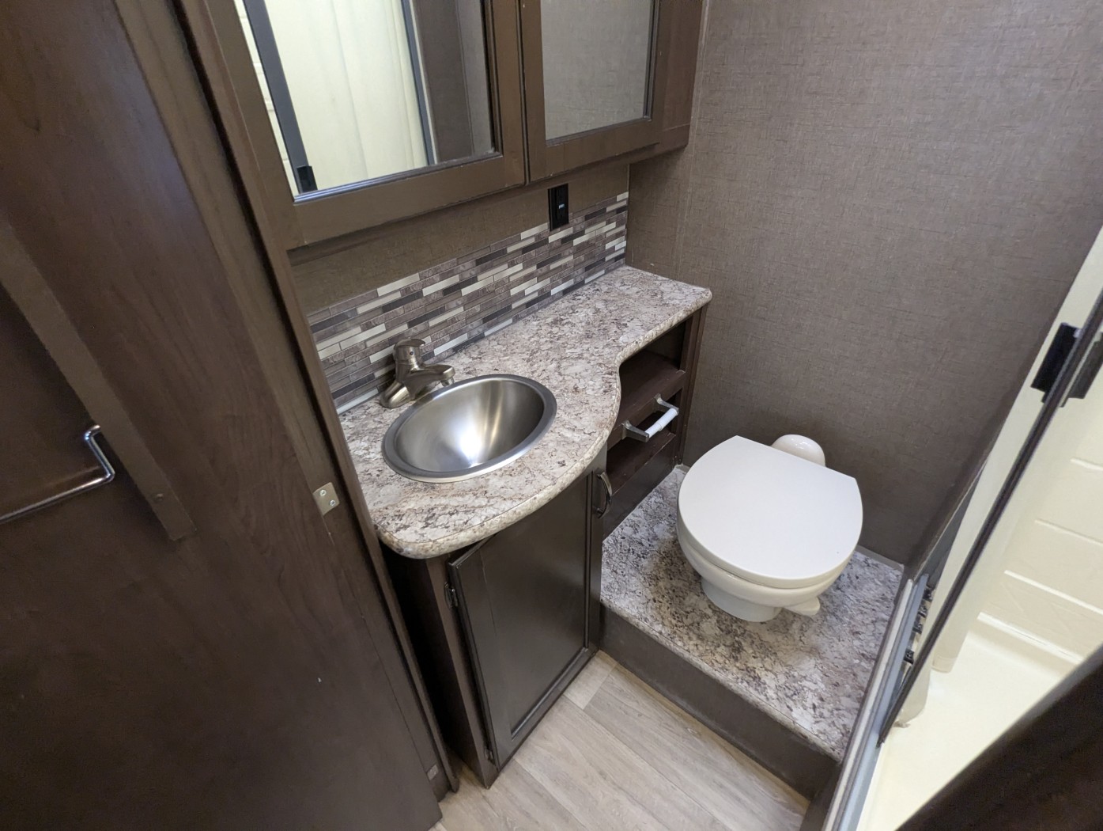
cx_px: 552
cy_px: 416
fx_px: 510
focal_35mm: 16
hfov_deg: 94.4
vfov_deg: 78.2
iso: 455
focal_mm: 2.35
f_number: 2.2
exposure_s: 1/80.9
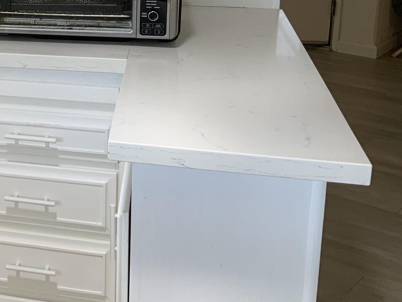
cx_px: -72
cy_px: 19
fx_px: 801
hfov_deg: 25.5
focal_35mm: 69
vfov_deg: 20.8
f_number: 1.8
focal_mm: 3
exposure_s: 1/60
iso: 32
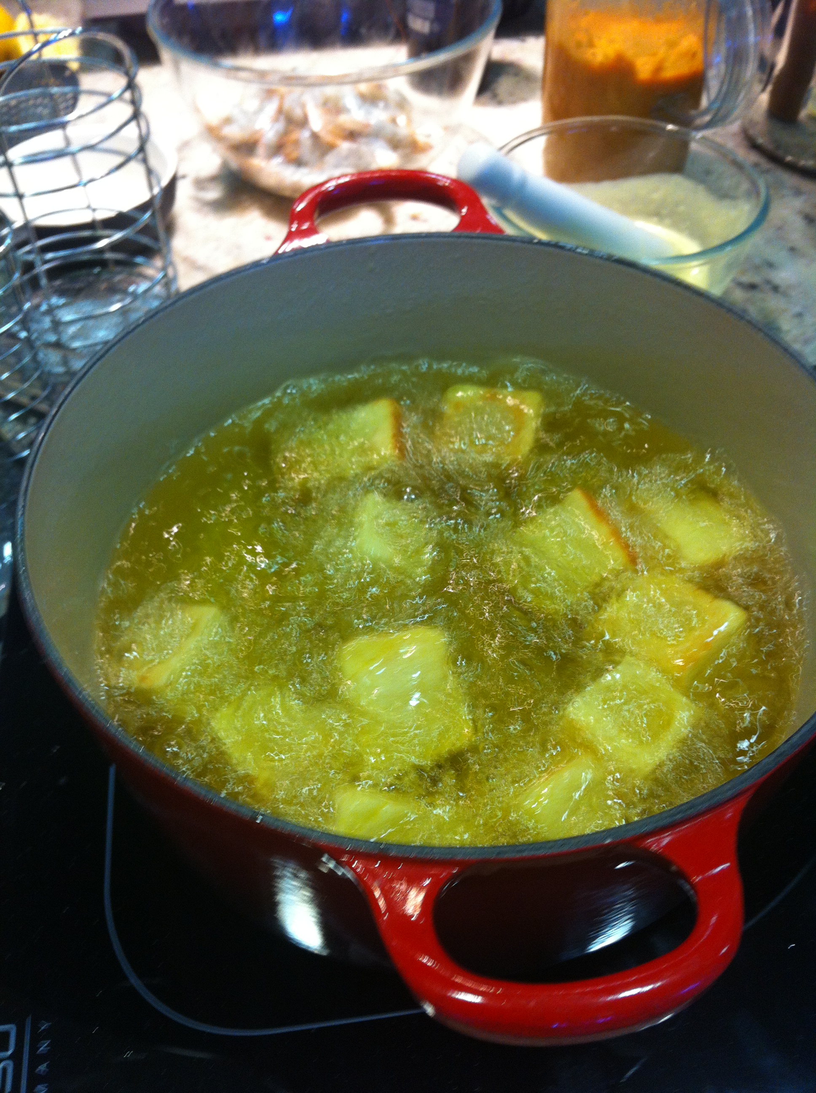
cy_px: 546
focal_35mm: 35
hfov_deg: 40.6
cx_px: 408
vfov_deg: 52.7
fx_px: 1103
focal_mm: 3.85
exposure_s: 1/15
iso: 100
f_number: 2.8
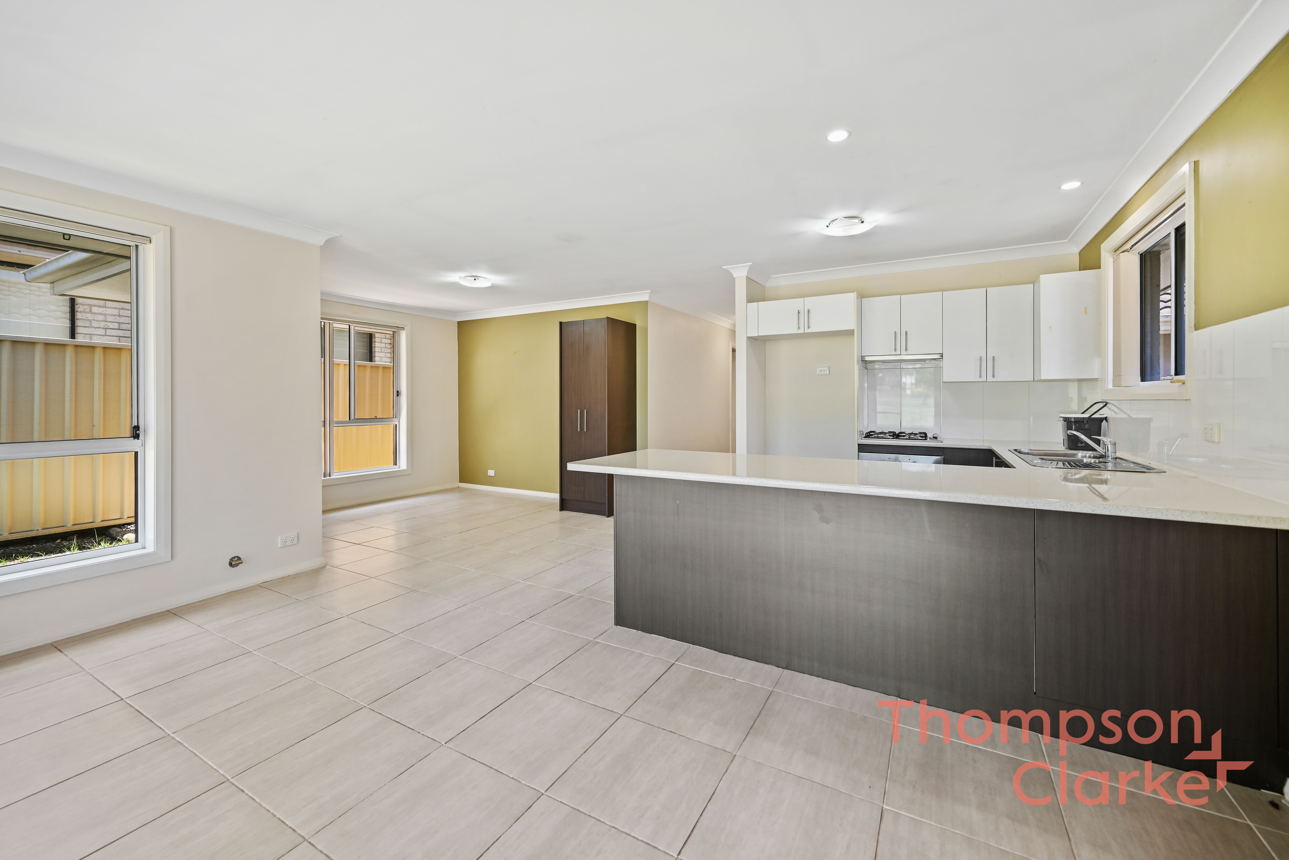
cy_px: 430
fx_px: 501
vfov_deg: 81.3
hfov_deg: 104.2
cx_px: 644
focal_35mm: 14
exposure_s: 1/15
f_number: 4
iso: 100
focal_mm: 14
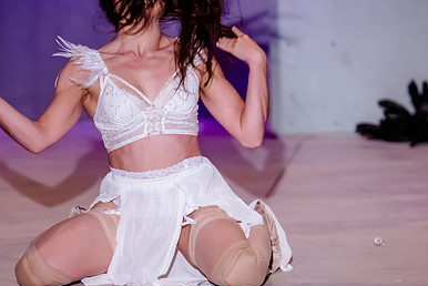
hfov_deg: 5.6
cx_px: 295
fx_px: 4366
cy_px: 147
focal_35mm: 367
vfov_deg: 3.8
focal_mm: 150
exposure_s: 1/400
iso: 2000
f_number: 2.8
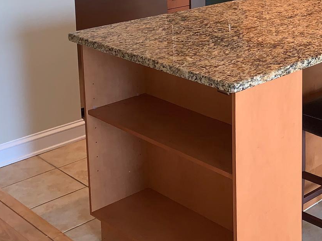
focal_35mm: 64
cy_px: -19
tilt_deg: -11.6
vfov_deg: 21.8
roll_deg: -1.1
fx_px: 595
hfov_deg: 28.2
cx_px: 330
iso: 40
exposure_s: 1/17
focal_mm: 4.25
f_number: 1.8
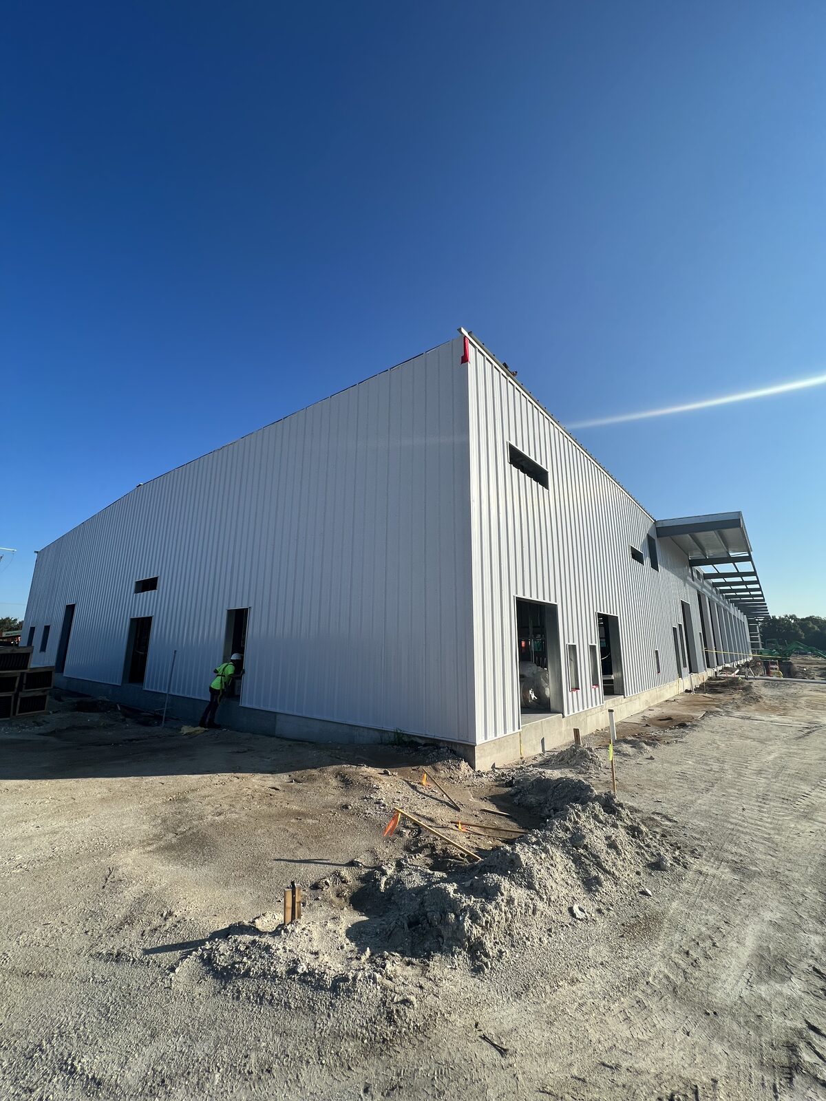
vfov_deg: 106.2
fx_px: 414
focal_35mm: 13
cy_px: 550
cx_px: 413
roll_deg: -1.1
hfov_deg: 89.9
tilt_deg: +13.1
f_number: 1.8
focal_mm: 1.57
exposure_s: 1/2096
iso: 32
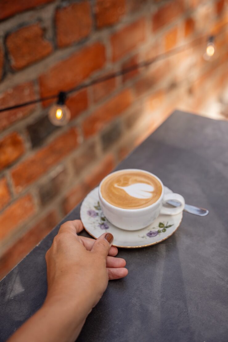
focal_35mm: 42
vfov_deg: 46.3
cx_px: 114
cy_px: 171
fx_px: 400
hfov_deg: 31.8
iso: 100
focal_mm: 42.1
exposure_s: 1/800
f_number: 2.8
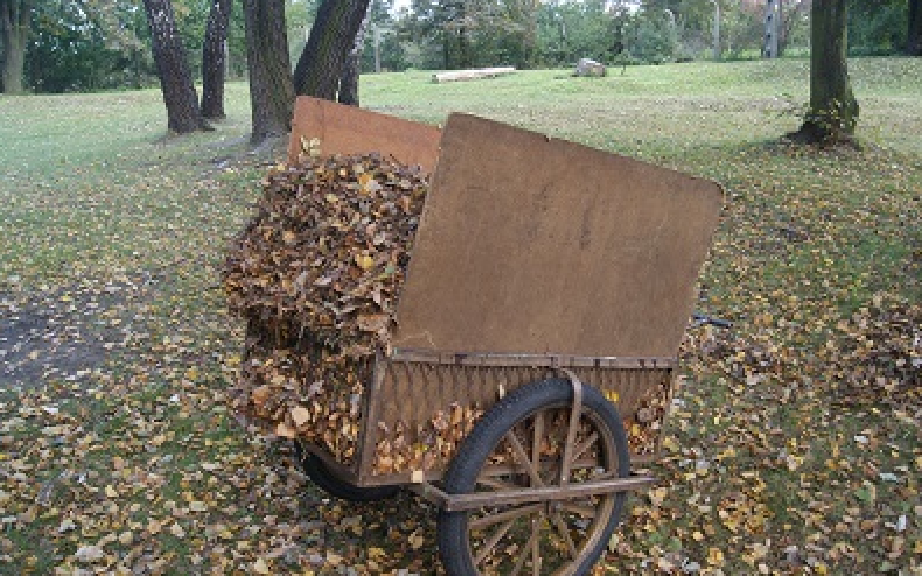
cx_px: 469
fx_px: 804
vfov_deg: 39.4
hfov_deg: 59.6
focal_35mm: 32
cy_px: 294
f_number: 4.5
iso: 100
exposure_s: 1/40
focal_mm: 18
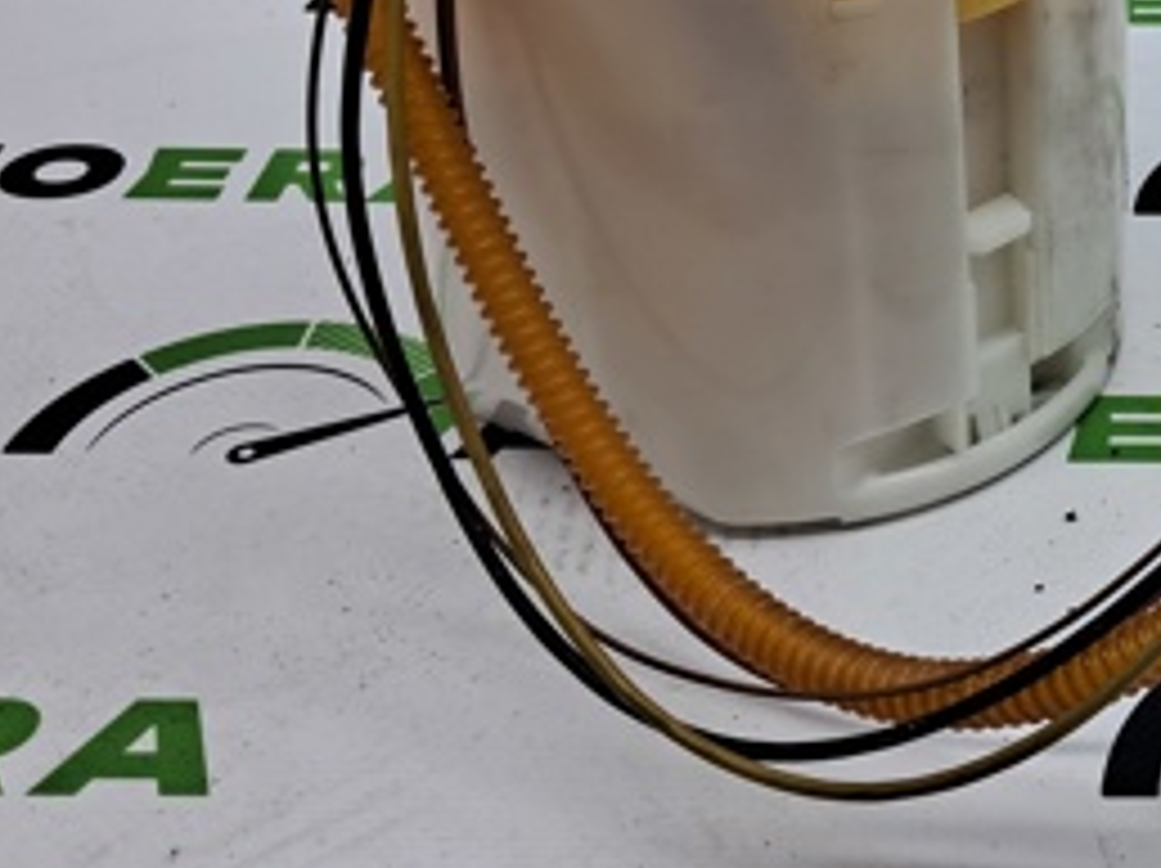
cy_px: 286
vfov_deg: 21.8
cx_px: 1269
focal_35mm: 67
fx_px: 2245
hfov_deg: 26.7
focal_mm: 4
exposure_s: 1/100
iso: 50
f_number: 1.8
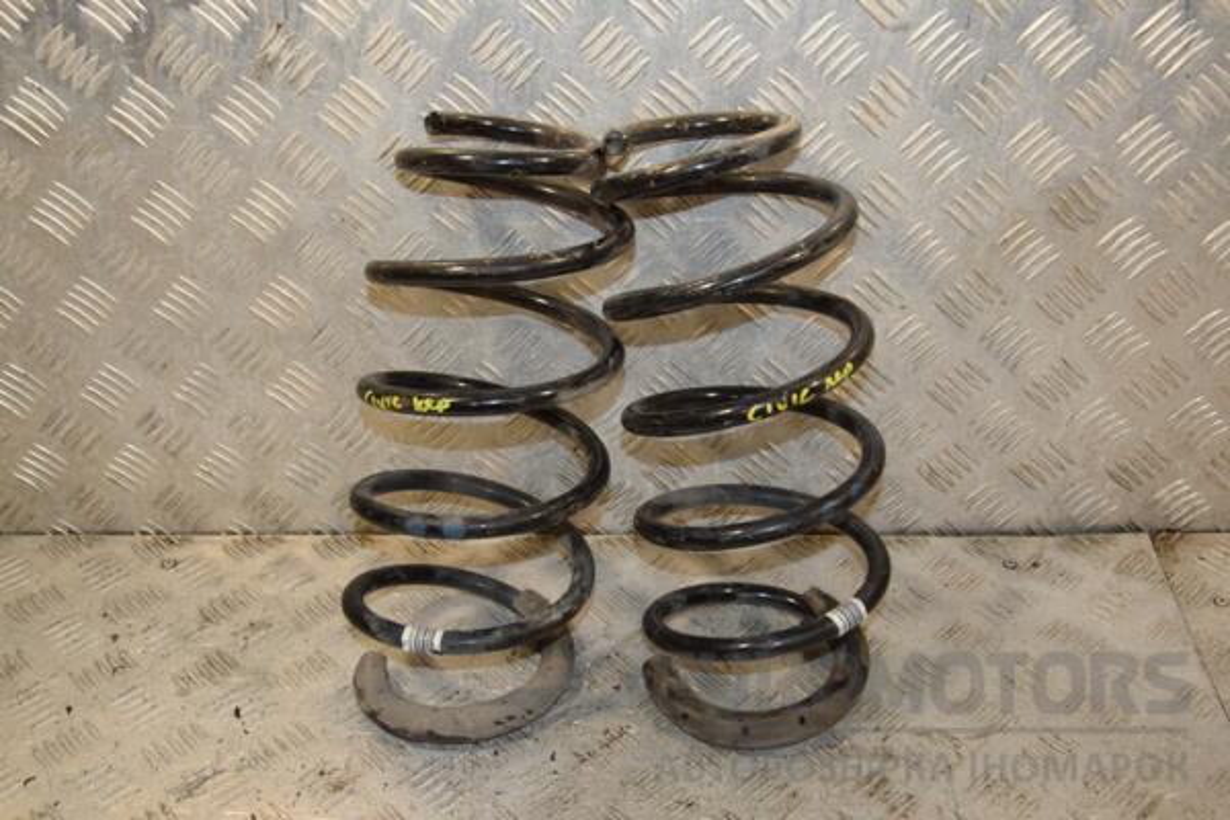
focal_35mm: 45
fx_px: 1537
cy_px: 410
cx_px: 615
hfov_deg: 43.6
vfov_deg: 29.9
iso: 800
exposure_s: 1/200
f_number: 6.3
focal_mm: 30
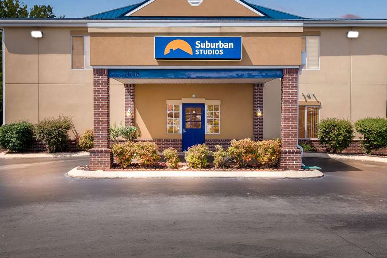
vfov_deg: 36.8
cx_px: 192
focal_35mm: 36
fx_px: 387
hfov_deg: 53.1
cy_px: 112
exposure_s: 1/30
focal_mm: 14
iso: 100
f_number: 11
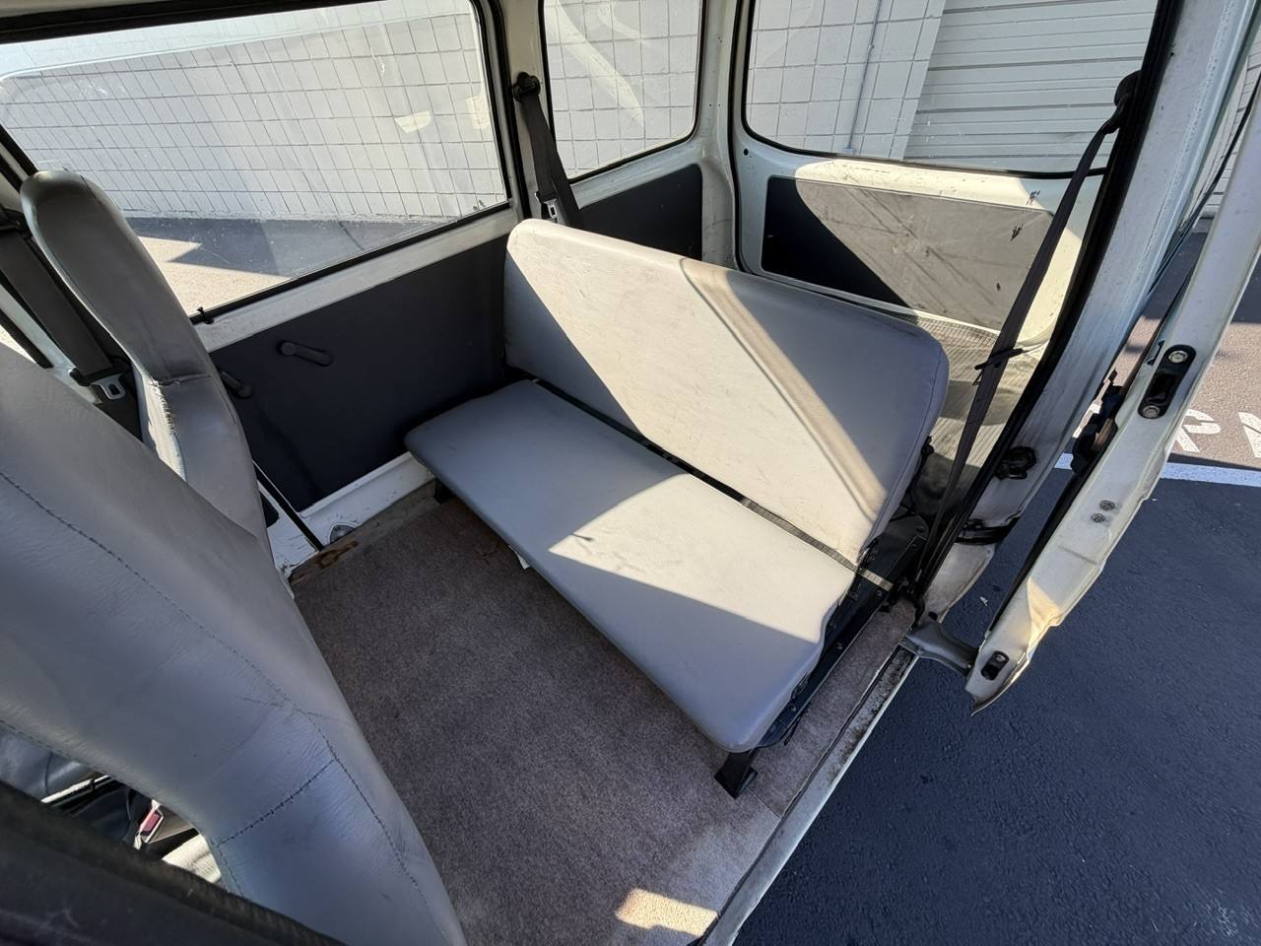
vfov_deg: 85.7
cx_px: 630
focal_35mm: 14
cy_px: 473
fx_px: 510
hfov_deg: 102.1
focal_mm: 2.22
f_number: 2.2
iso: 50
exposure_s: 1/290
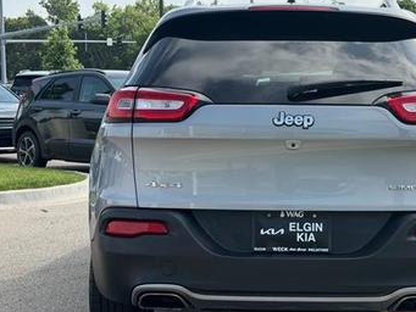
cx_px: 284
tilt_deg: -4.3
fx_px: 854
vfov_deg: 20.7
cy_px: 145
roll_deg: +0.4
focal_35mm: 71
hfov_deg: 27.2
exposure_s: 1/3096
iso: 80
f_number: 1.78
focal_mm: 6.76
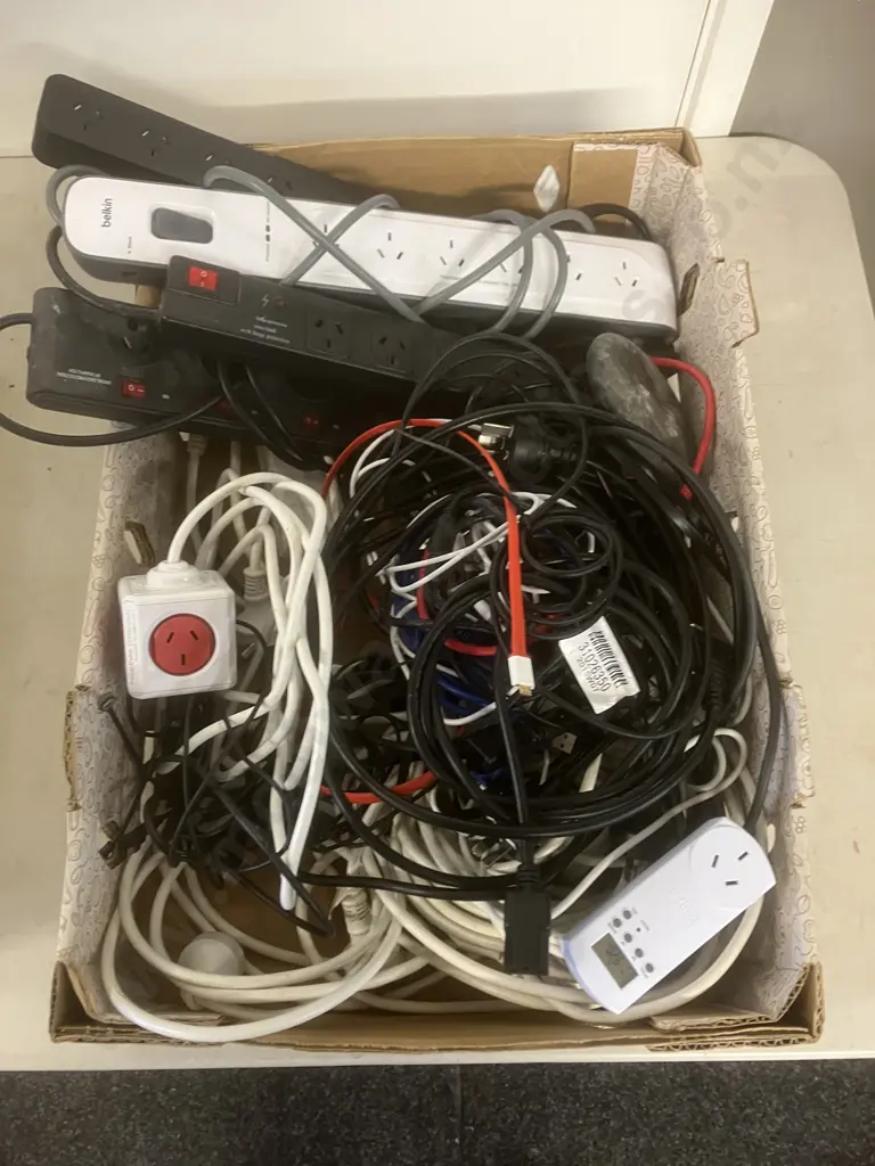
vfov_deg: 63.4
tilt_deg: -67.6
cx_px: 438
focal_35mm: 28
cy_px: 583
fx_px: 944
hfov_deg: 49.7
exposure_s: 1/33
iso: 250
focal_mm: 3.99
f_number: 1.8
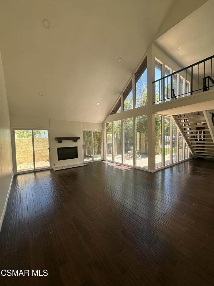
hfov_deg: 85.7
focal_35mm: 14
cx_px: 107
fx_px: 115
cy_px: 143
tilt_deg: -2.1
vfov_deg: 102.1
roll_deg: +0.6
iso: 40
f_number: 2.2
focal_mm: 2.22
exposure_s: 1/205
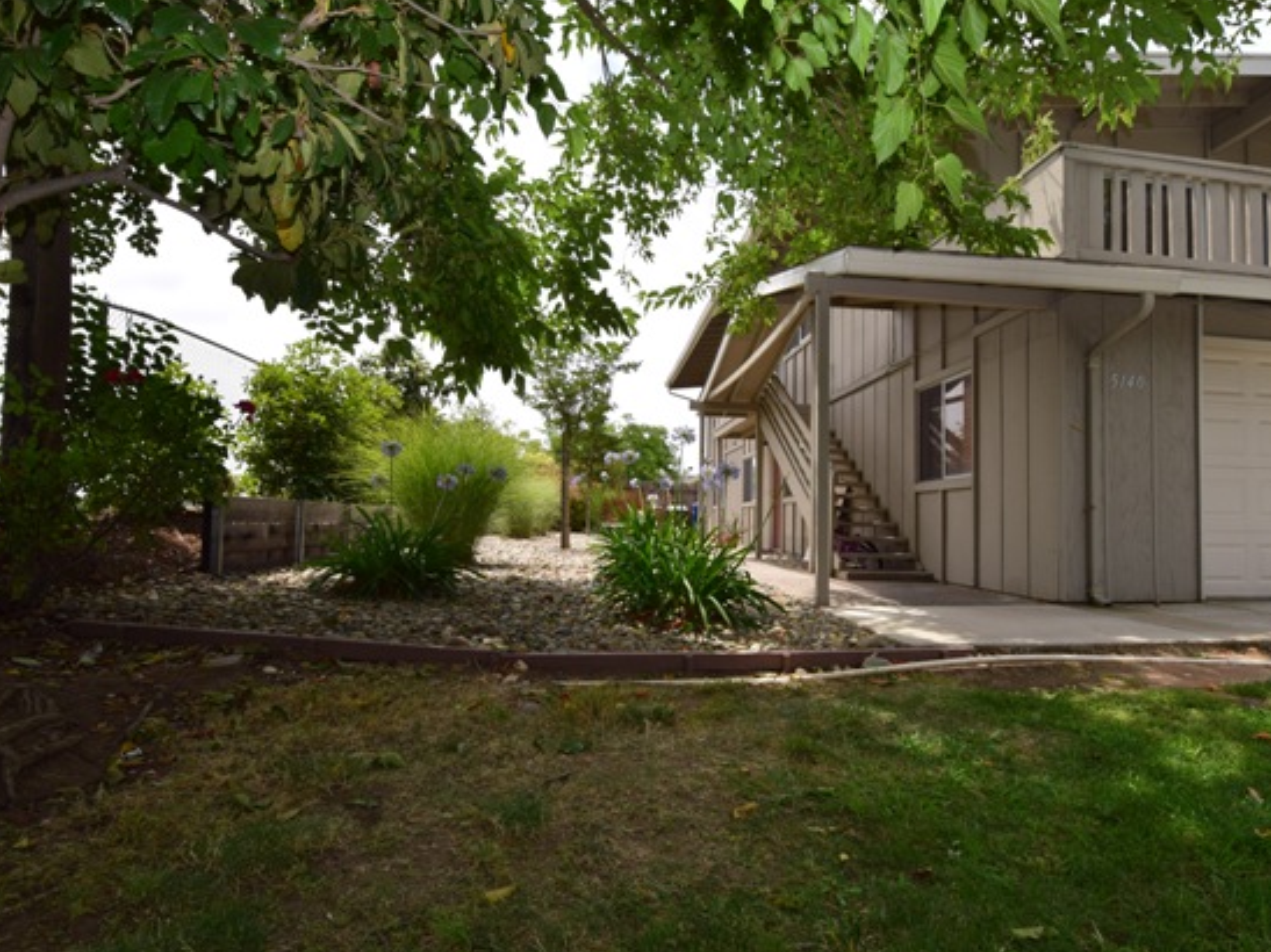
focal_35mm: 19
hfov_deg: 85.6
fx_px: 681
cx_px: 711
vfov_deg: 69.9
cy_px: 482
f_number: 10
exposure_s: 1/200
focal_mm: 11
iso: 180
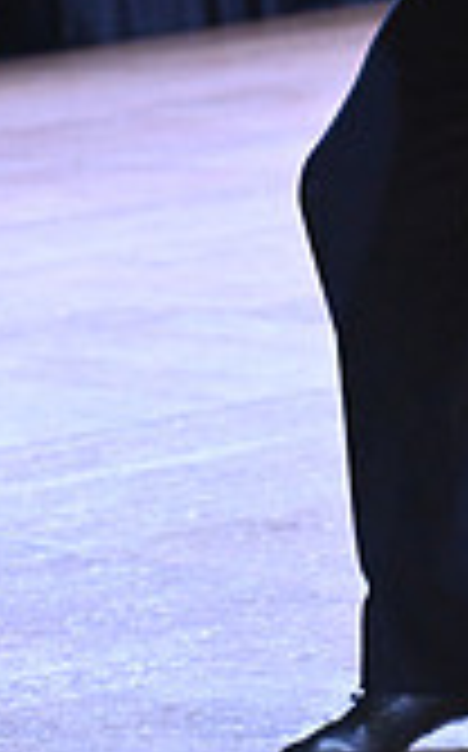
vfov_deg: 5.6
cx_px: 772
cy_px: -306
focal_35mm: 372
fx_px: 7611
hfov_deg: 3.5
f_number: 7.1
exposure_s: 1/400
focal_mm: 105
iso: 4000
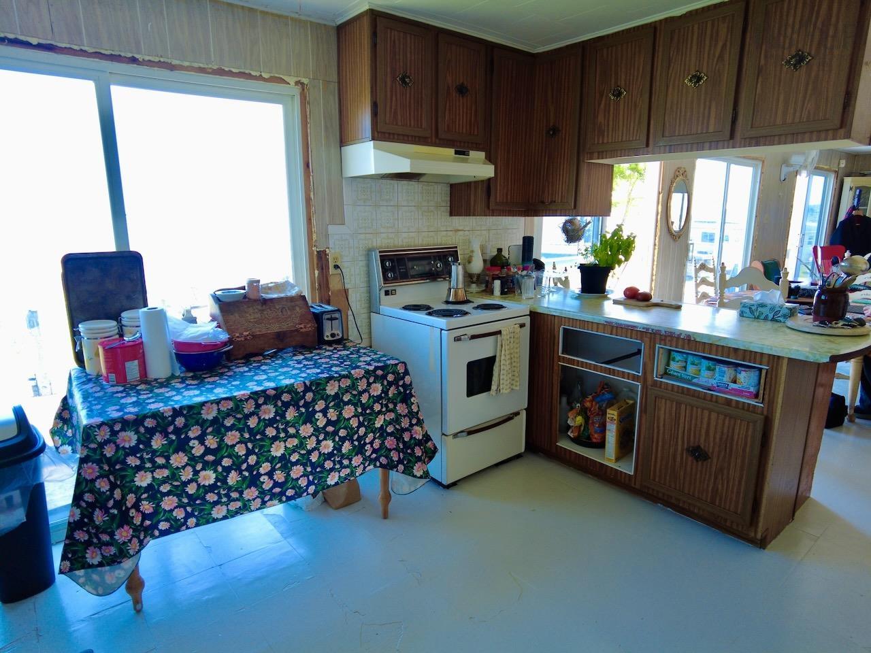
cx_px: 436
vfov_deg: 66.0
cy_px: 326
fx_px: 503
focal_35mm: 20
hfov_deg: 81.7
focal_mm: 4.4
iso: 100
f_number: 1.8
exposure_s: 1/20
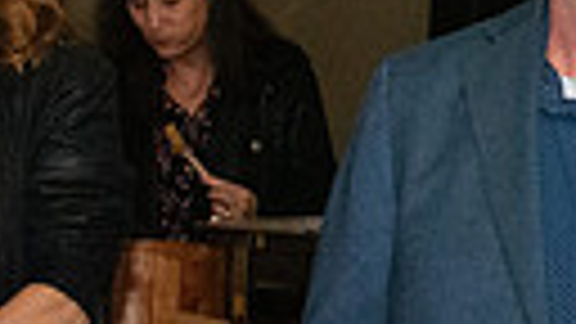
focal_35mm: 249
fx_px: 3803
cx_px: 770
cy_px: 160
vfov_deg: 4.9
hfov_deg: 8.5
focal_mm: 35
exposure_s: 1/250
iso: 5000
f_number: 10
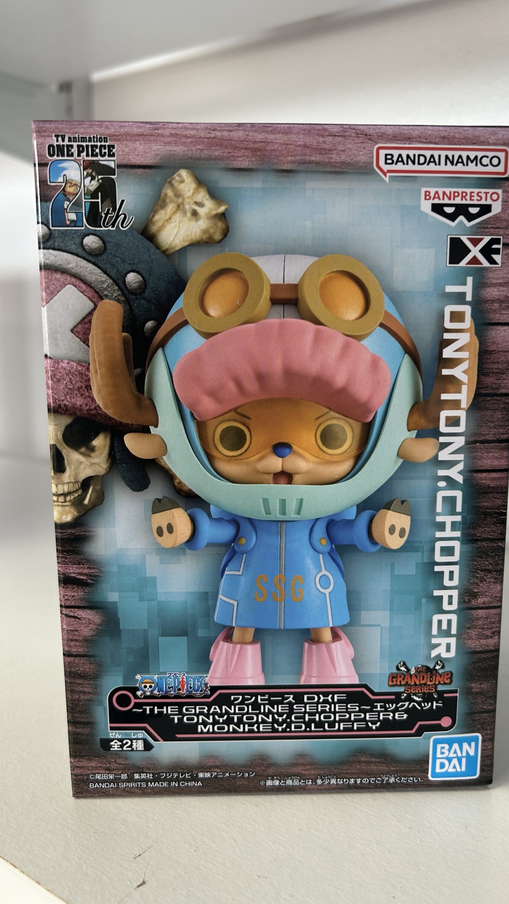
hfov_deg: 38.8
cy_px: 444
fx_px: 720
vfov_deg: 64.3
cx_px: 298
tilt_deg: -9.6
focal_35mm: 30
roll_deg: -1.2
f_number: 1.5
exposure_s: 1/120
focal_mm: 5.7
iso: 64
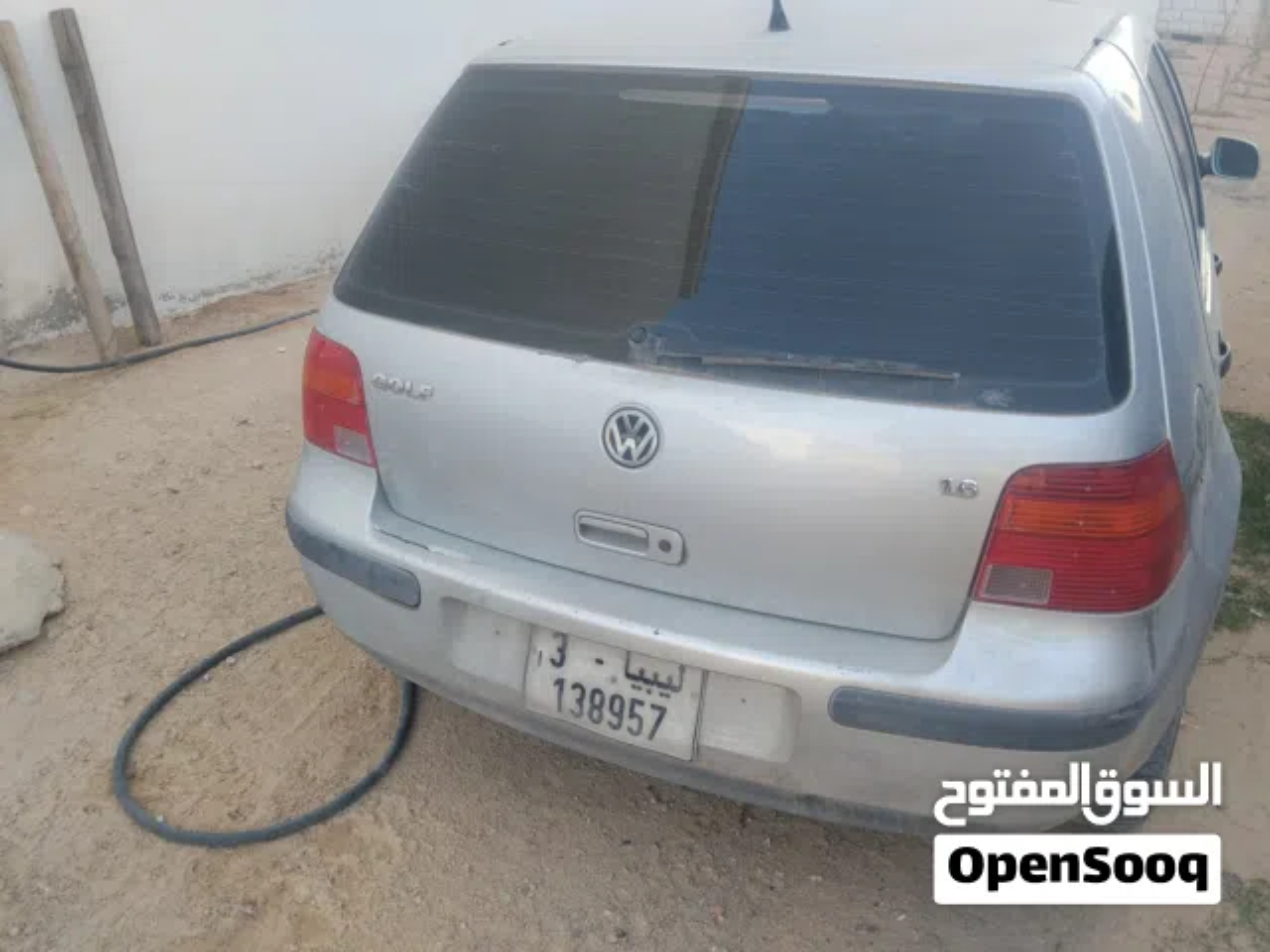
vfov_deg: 48.2
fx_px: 1064
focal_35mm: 29
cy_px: 476
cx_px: 635
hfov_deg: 61.7
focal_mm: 4.22
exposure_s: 1/192
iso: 50
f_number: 1.8
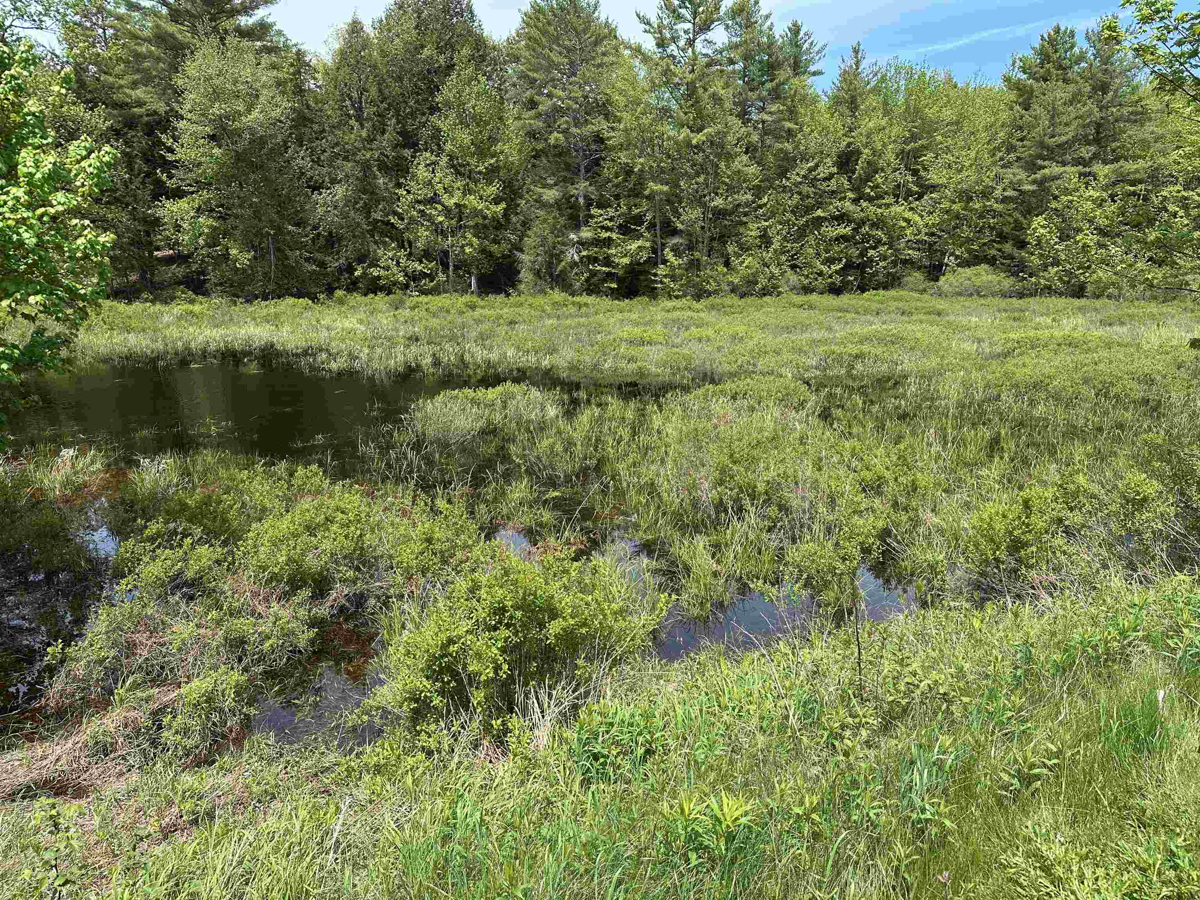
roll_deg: +1.1
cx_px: 600
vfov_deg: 56.8
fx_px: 832
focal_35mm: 24
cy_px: 450
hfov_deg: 71.6
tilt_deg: -11.7
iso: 80
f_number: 1.78
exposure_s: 1/1664
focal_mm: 6.86
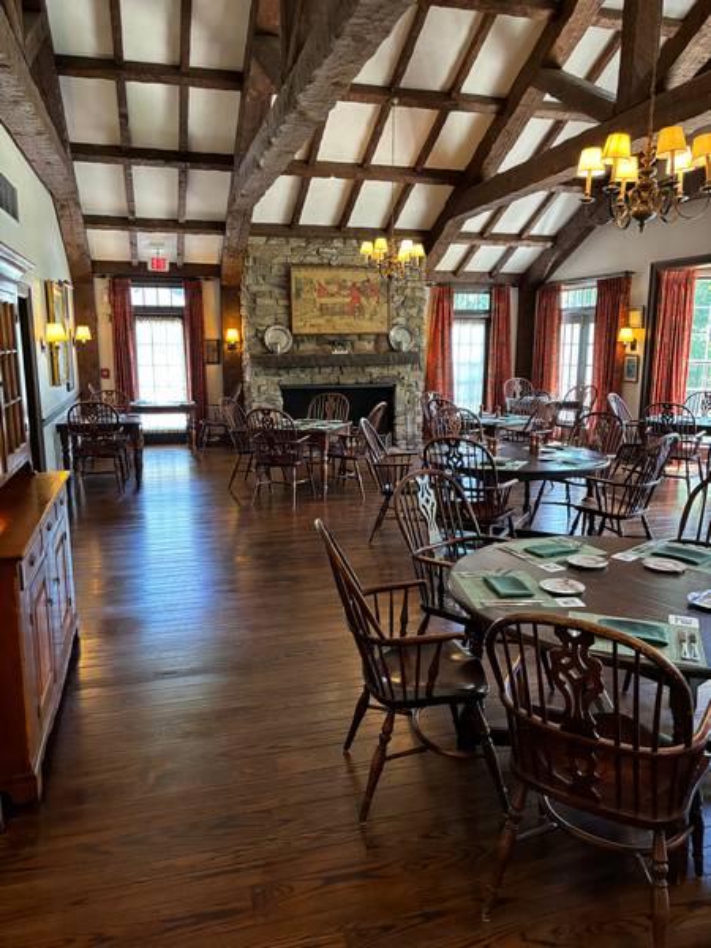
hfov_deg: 53.1
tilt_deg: -12.7
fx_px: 712
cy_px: 474
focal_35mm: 26
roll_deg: +0.7
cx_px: 356
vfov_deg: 67.3
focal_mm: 5.96
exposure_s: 1/60
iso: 400
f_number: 1.6
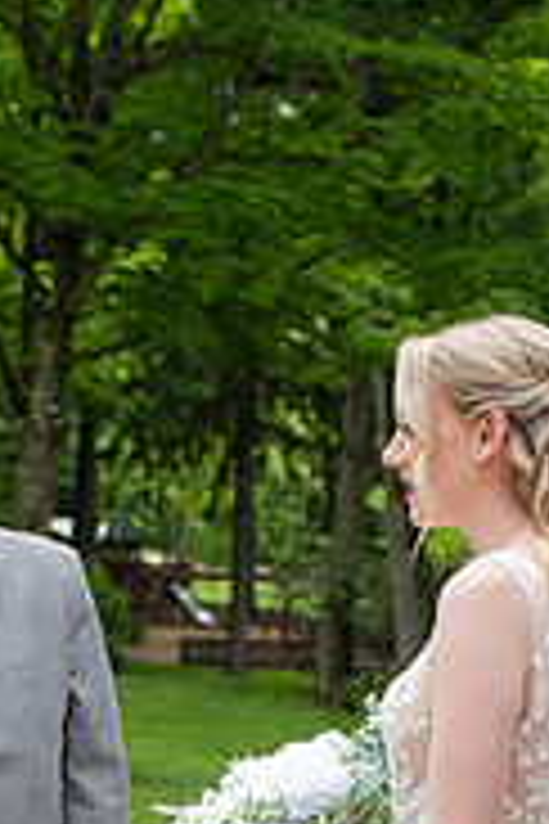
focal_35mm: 86
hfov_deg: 15.7
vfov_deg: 22.6
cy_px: 856
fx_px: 1967
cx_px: 83
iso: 100
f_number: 3.2
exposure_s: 1/640
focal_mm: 35
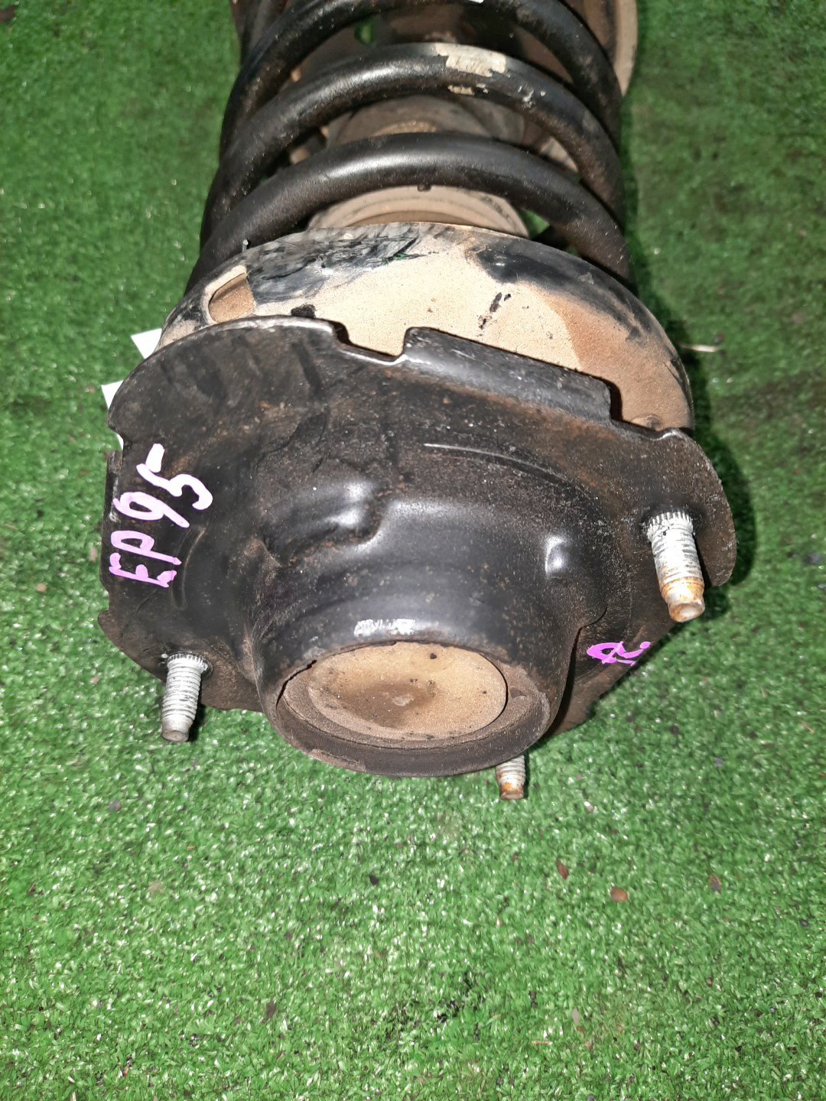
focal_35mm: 25
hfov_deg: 54.9
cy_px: 550
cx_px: 413
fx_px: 795
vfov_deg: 69.4
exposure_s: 1/25
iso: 539
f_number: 2
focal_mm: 4.6
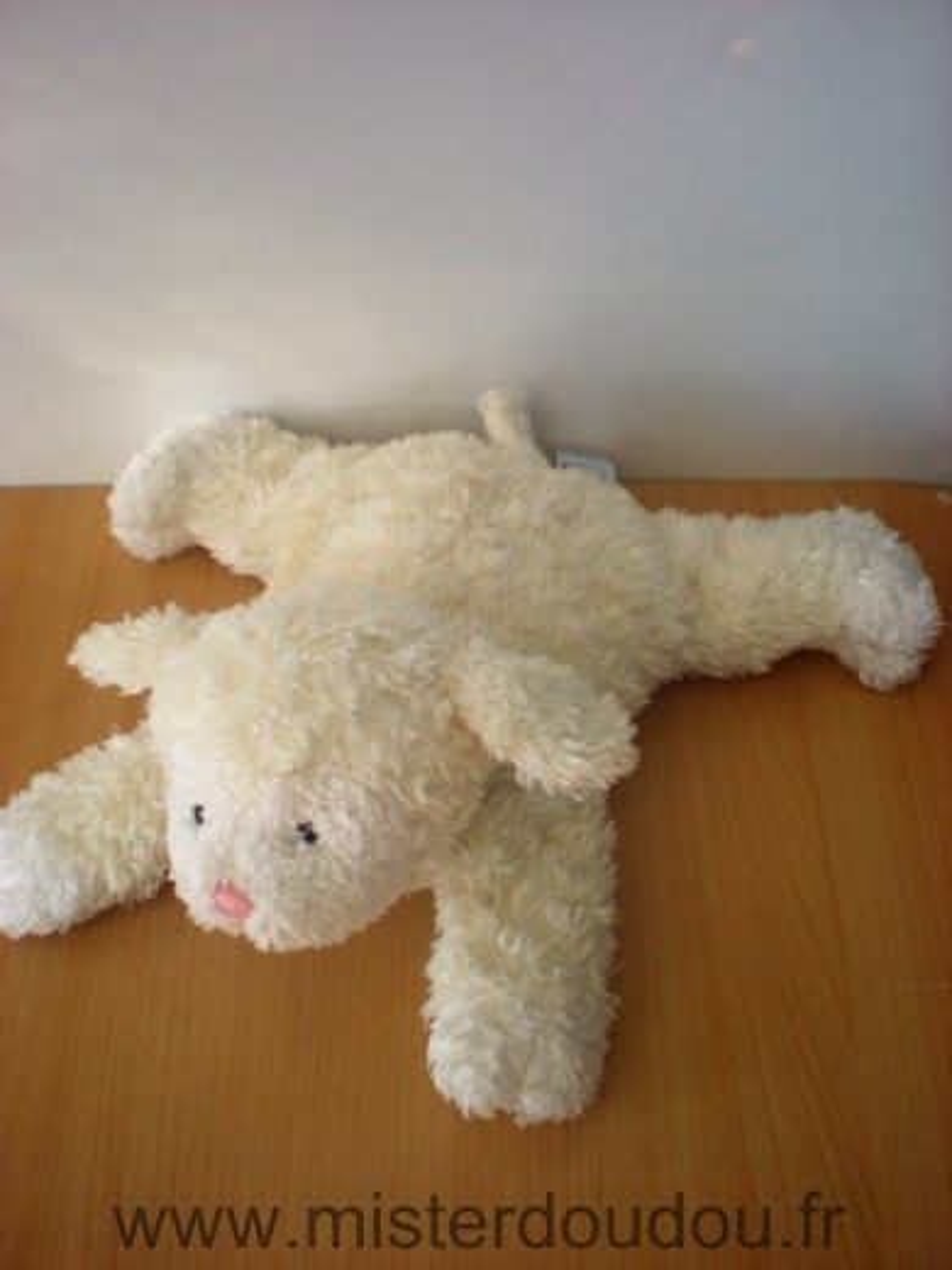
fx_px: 1393
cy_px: 635
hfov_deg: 37.7
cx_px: 476
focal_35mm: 38
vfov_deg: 49.0
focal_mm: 6.3
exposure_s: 1/59.2
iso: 75
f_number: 3.1
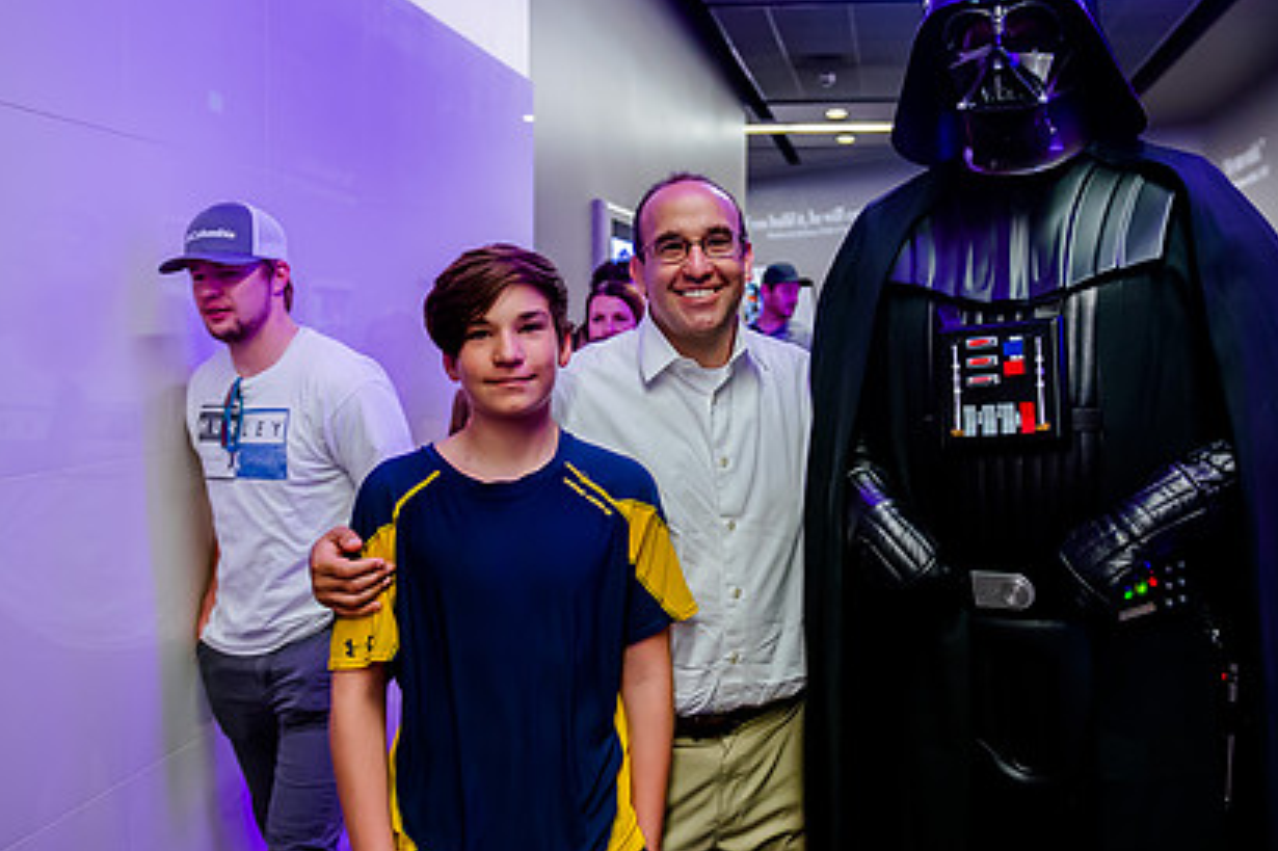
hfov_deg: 47.3
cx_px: 717
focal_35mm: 41
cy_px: 368
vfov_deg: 32.6
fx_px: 1455
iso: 3200
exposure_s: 1/100
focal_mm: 29
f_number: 2.8
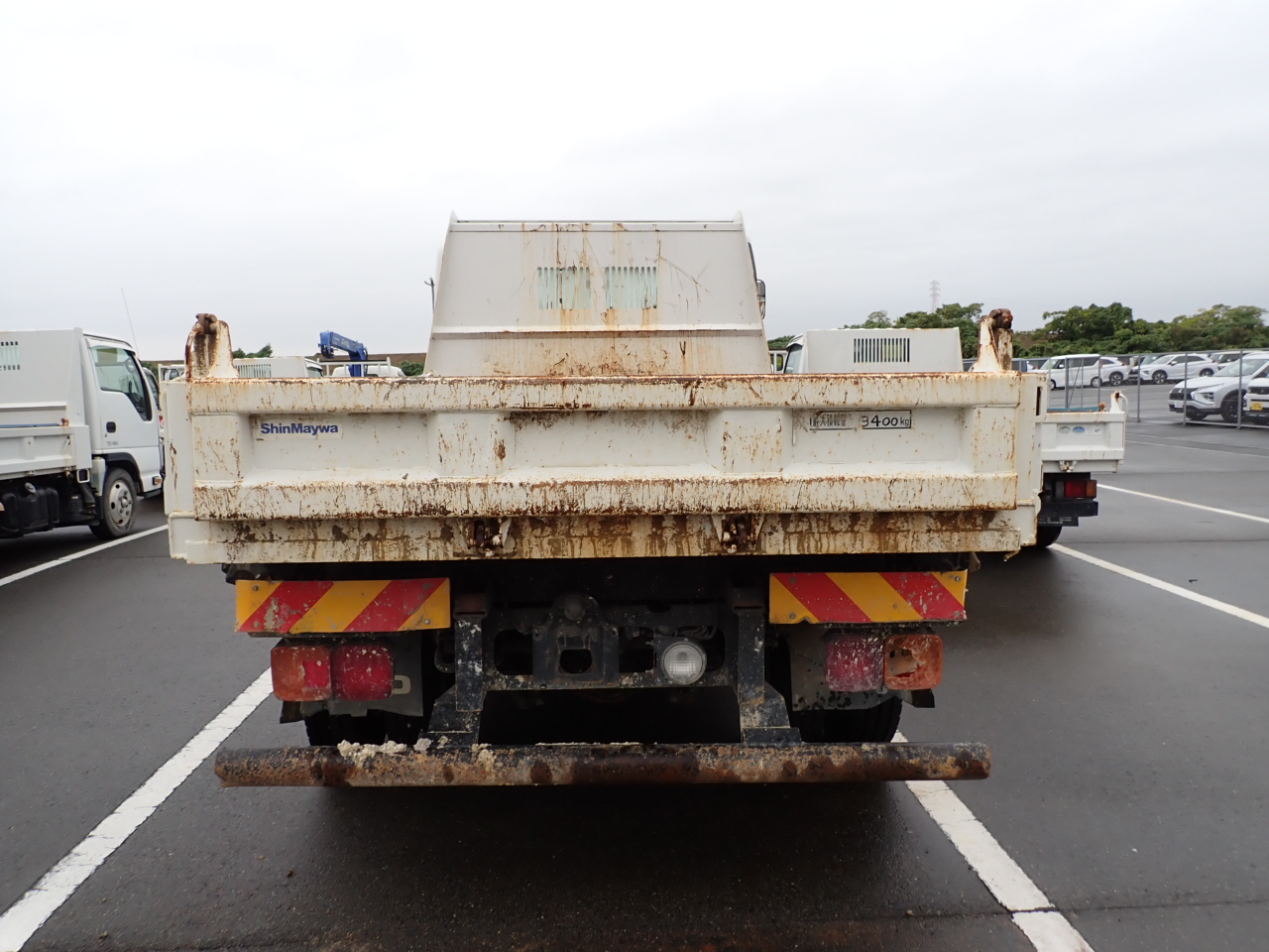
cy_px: 476
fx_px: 916
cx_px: 634
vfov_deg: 54.9
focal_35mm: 25
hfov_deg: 69.4
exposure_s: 1/100
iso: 100
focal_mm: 4.5
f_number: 2.8
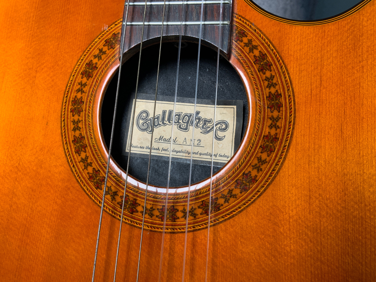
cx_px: 188
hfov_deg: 61.7
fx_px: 315
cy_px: 141
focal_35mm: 29
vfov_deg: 48.2
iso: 20
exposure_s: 1/104
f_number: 1.8
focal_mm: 3
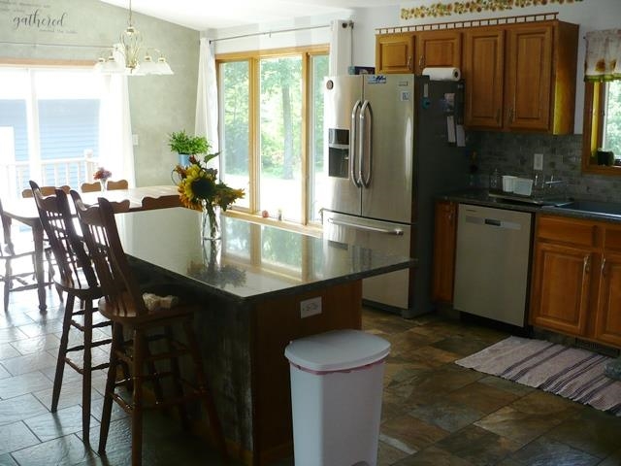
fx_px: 664
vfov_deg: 38.7
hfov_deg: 50.1
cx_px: 310
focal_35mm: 37
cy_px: 233
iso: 125
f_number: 2.8
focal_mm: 6.1
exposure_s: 1/30
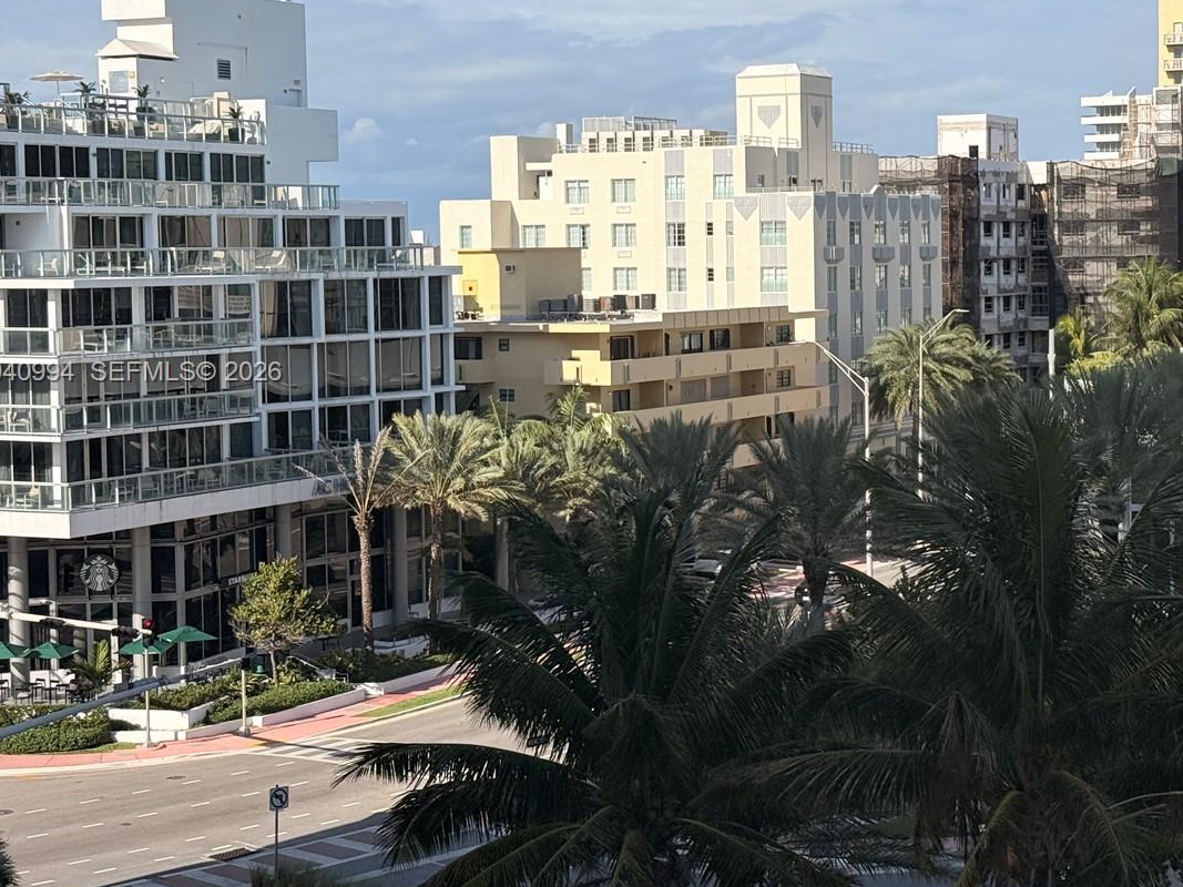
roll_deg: +0.4
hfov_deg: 26.8
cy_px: 374
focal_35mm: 72
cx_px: 824
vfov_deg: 20.4
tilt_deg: -2.5
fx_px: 2460
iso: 64
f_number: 1.78
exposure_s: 1/8772
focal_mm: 6.76
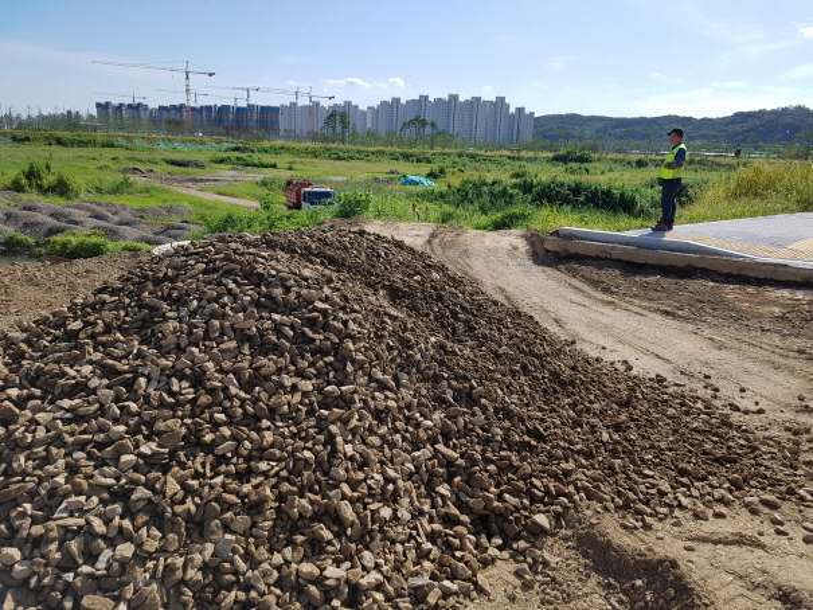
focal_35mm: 26
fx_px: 611
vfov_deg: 53.1
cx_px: 406
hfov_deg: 67.3
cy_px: 305
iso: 50
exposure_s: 1/2928
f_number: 1.7
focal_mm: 4.2
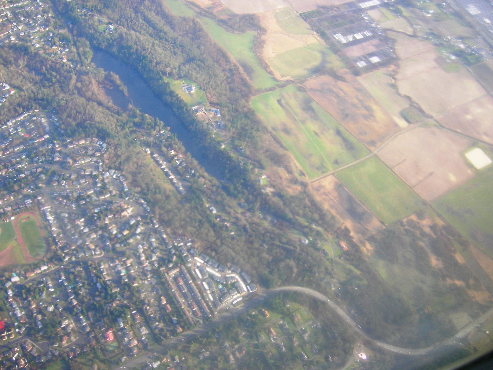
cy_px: 185
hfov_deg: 54.0
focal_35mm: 34
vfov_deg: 41.8
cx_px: 246
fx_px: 484
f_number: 2.9
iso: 50
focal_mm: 5.7
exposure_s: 1/61.3
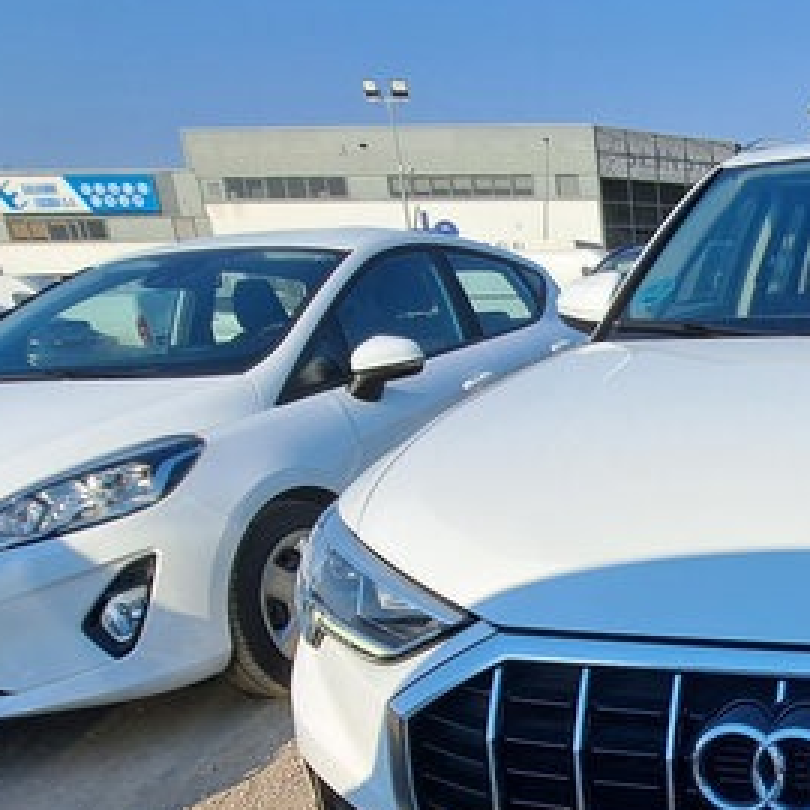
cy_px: 696
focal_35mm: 34
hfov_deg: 41.0
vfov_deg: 44.9
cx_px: 843
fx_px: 900
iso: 50
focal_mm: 1.74
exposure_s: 1/1381
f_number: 2.2
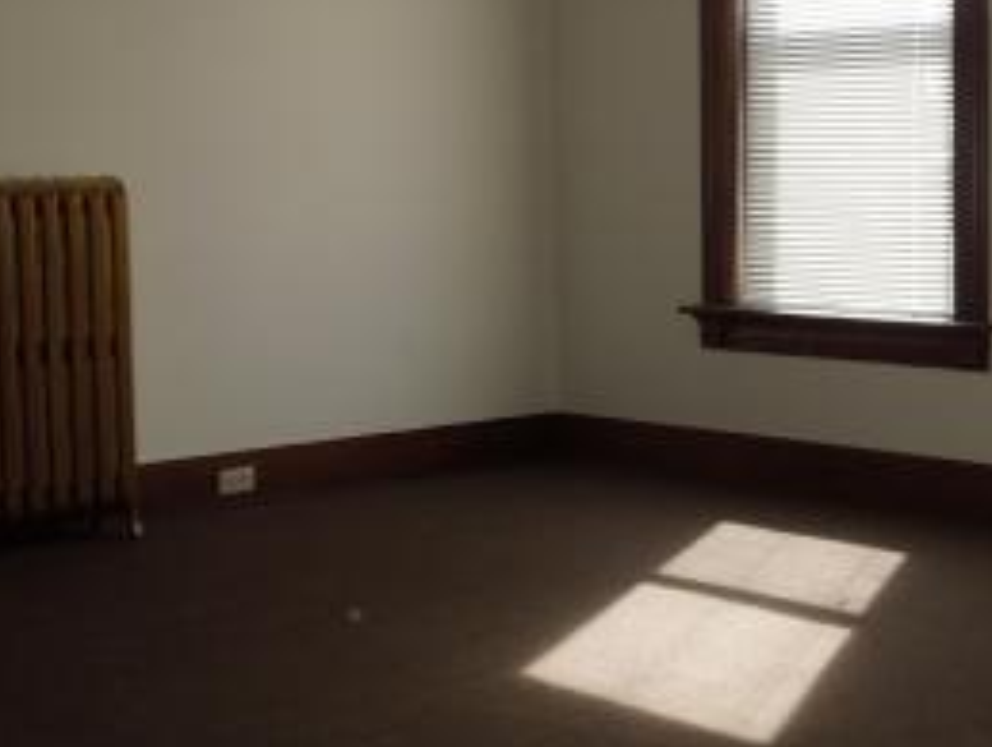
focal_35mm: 56
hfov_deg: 33.8
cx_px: 705
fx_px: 1607
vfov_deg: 26.1
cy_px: 272
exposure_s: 1/40
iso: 100
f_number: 3.3
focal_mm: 4.5
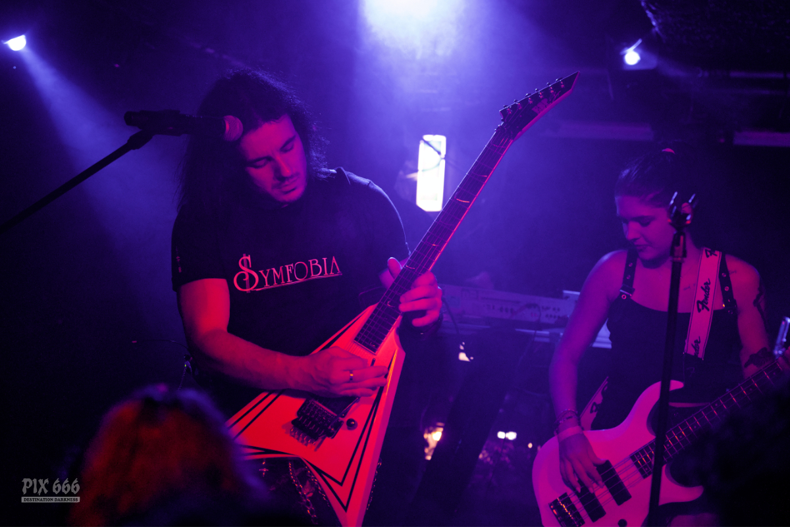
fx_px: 1054
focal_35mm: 48
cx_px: 395
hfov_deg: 41.1
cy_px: 264
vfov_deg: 28.1
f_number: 3.2
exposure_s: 1/200
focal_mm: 48
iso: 8000
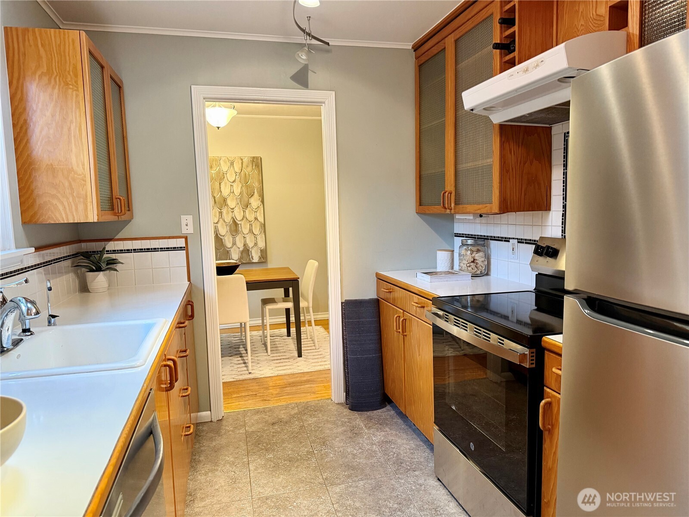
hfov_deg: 71.6
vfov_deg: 56.8
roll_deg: +1.7
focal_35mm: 24
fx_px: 478
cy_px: 258
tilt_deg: -5.7
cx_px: 344
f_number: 1.78
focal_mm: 6.76
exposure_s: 1/60
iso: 400
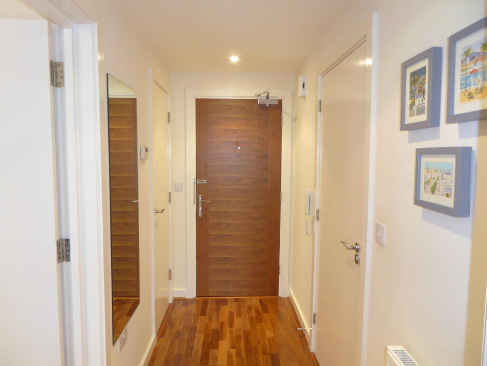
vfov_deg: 56.8
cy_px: 183
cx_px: 244
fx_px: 338
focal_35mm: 24
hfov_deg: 71.6
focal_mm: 4.3
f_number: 3.3
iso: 100
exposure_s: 1/5
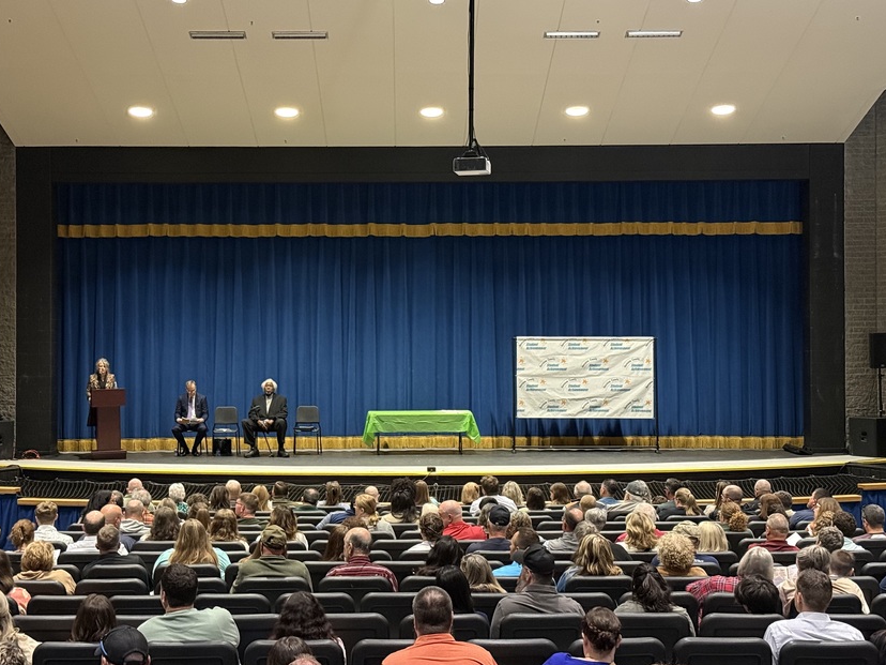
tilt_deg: +0.6
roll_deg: +0.1
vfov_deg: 25.2
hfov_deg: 33.2
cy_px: 316
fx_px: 1485
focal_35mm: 58
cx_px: 416
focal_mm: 6.76
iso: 640
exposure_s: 1/24
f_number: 1.78
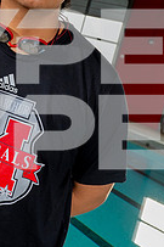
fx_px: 424
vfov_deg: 31.5
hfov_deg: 21.2
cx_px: 2
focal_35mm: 62
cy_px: 47
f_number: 8
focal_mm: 28
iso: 1000
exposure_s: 1/250
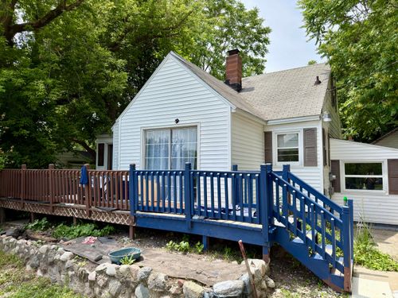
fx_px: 276
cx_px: 199
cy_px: 149
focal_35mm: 24
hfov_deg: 71.6
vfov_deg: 56.8
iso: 80
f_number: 1.78
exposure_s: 1/3226
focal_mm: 6.76
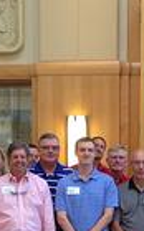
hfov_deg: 11.1
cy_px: 219
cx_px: 95
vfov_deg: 17.5
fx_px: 738
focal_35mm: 117
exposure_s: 1/20
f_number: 2.4
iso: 80
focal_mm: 4.13
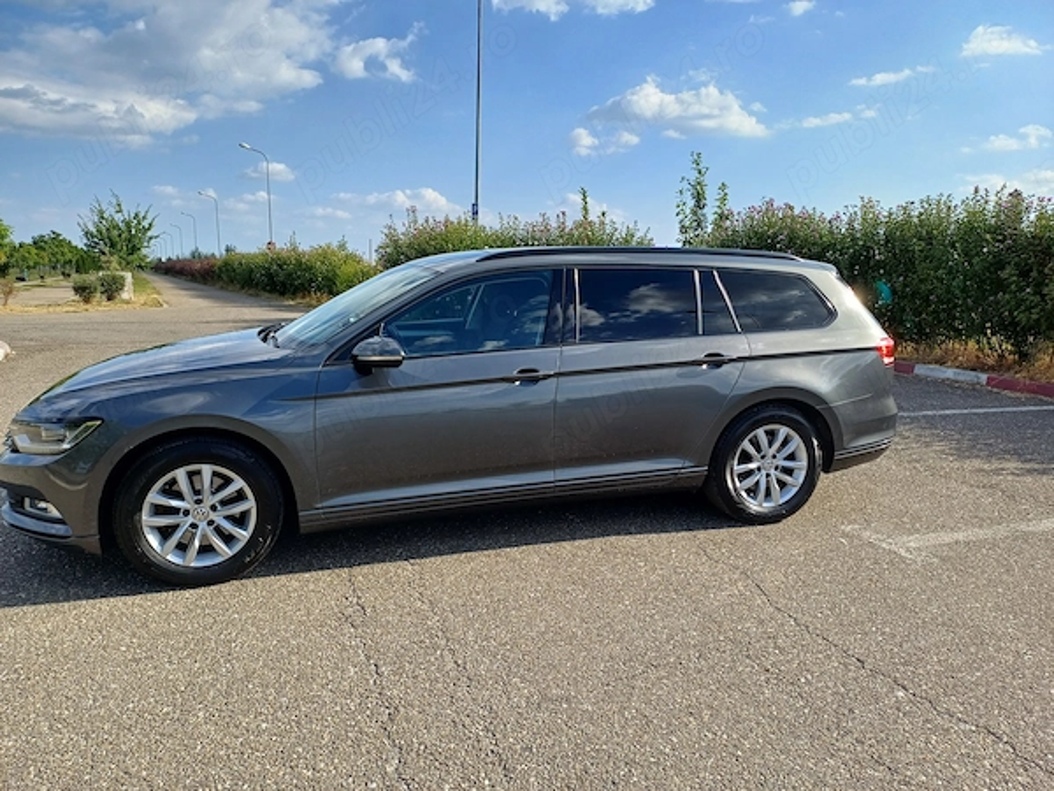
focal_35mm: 25
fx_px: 761
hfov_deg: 69.4
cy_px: 396
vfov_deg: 54.9
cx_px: 527
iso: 50
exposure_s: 1/898
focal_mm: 4.65
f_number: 1.8
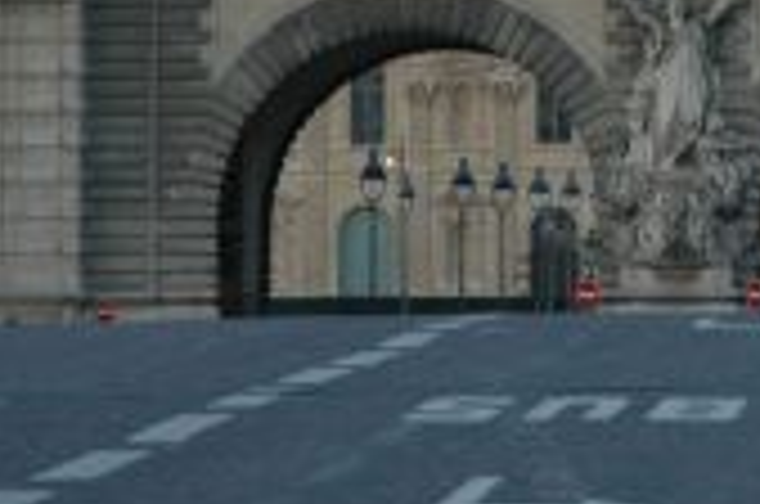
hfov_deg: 5.4
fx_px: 8091
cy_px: -454
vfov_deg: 3.5
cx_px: 929
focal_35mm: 384
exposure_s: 1/100
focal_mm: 60
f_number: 4.5
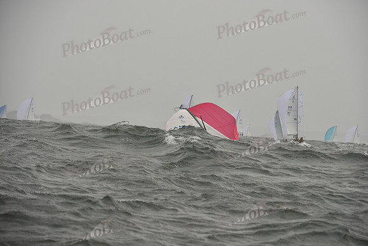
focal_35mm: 200
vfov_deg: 6.9
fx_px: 2045
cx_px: 184
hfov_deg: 10.3
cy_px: 123
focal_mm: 200
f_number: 5.6
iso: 400
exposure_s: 1/1000
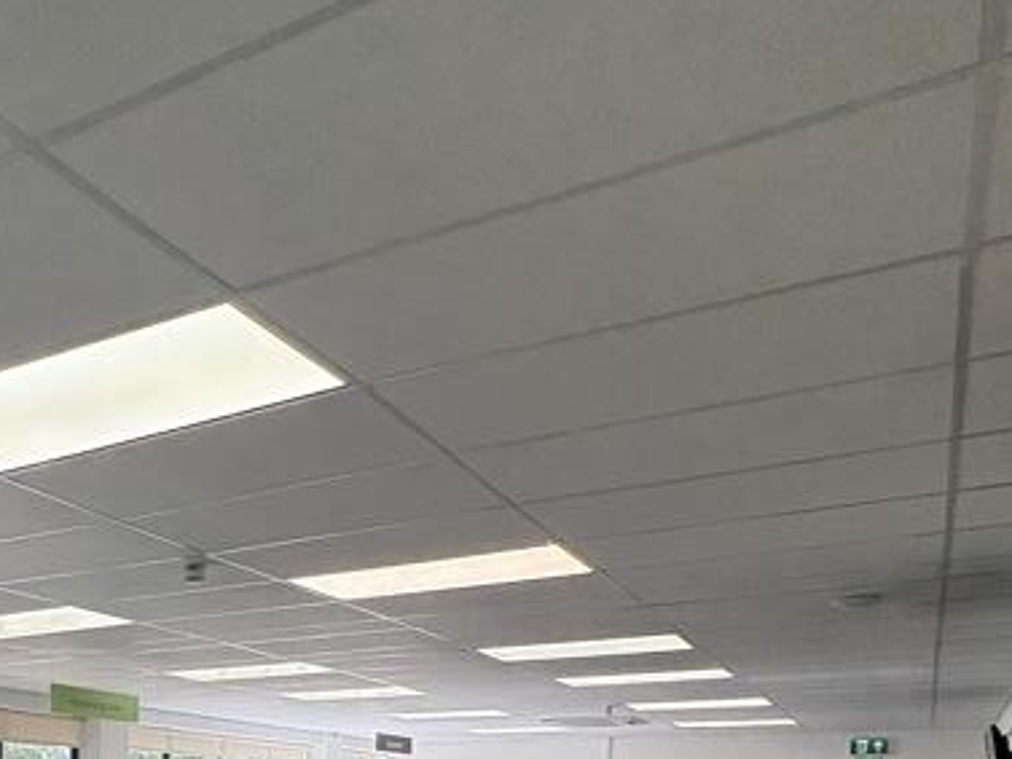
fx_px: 1111
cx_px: 158
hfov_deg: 45.6
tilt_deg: -1.1
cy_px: 834
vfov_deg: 33.0
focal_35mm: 38
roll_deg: -0.6
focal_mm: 2.22
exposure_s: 1/111
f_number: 2.2
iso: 80
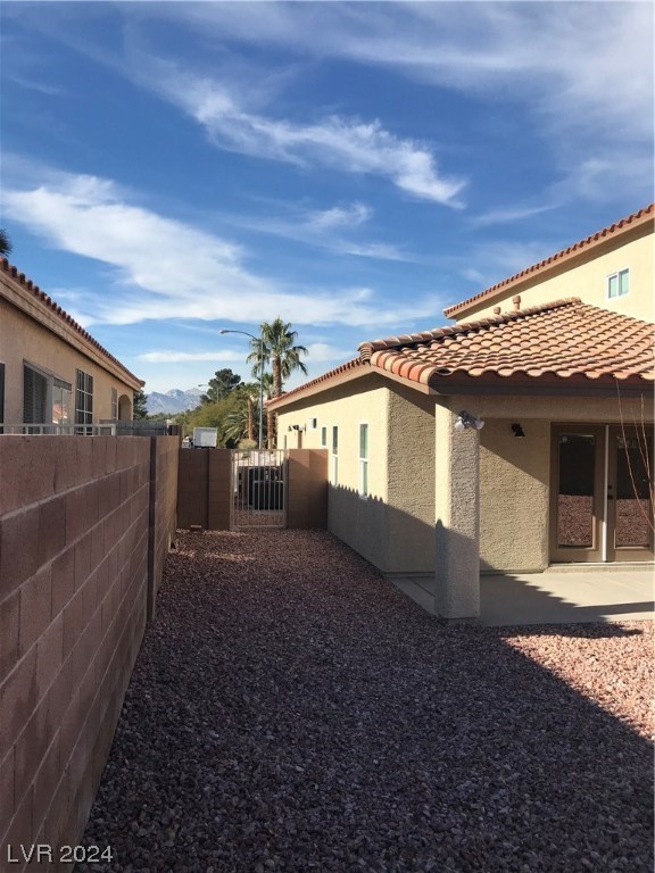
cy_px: 436
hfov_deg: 49.7
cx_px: 328
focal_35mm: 28
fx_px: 706
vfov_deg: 63.4
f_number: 1.8
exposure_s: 1/2519
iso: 20
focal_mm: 3.99
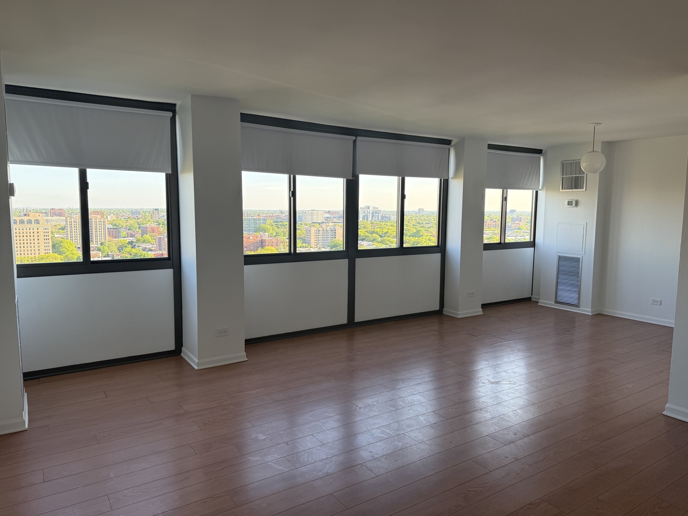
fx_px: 477
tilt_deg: -5.0
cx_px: 344
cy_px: 258
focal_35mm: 24
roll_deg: -0.6
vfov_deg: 56.8
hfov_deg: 71.6
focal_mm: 6.76
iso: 100
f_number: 1.78
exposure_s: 1/365
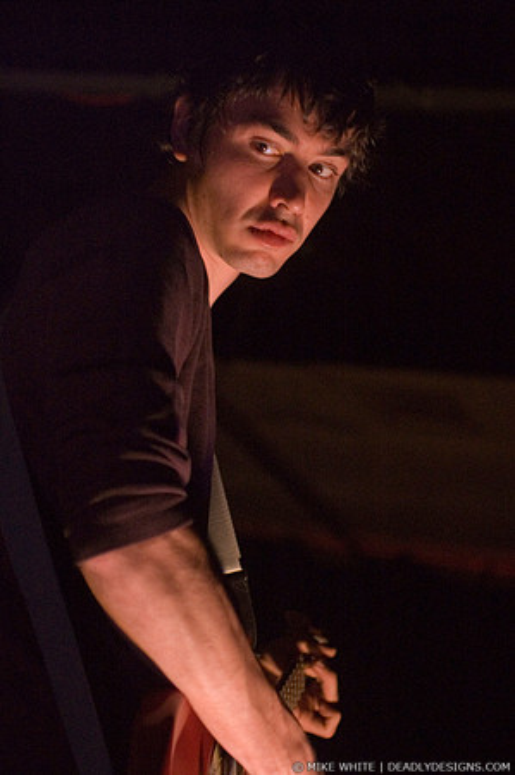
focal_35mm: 93
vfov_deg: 21.9
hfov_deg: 14.7
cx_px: 258
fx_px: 2000
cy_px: 388
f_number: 2.8
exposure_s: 1/40
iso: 1600
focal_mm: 62
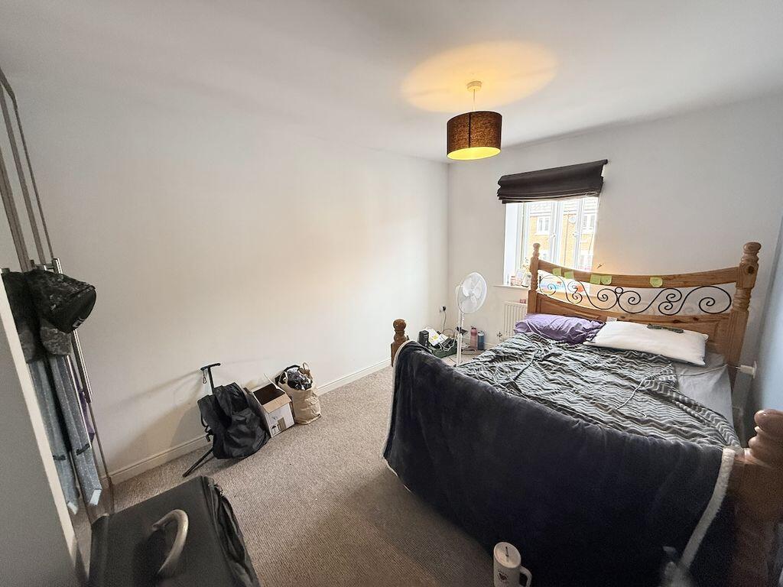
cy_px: 294
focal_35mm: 14
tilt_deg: -10.3
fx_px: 317
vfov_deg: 85.7
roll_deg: +1.9
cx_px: 392
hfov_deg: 102.1
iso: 320
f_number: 2.2
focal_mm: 2.22
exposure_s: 1/99
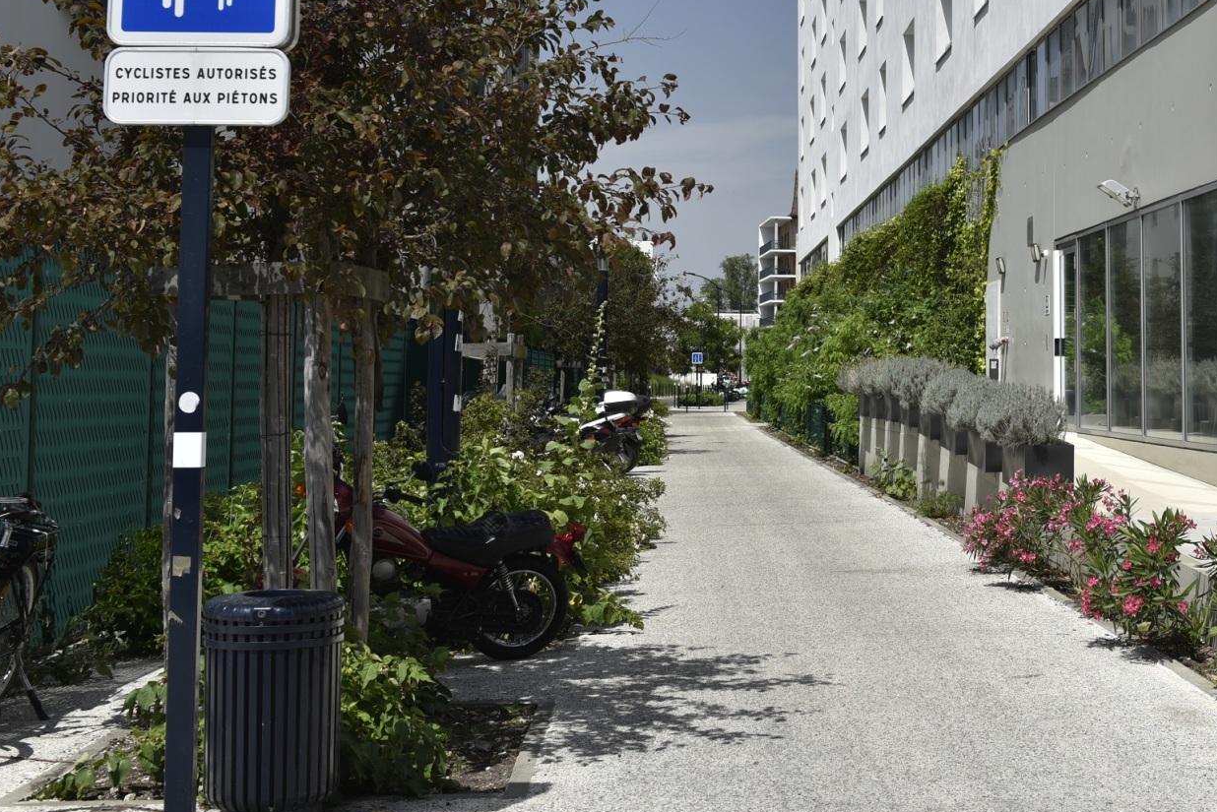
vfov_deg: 25.8
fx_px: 1758
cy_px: 257
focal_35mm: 52
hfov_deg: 37.6
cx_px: 857
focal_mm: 32
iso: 100
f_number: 7.1
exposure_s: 1/200
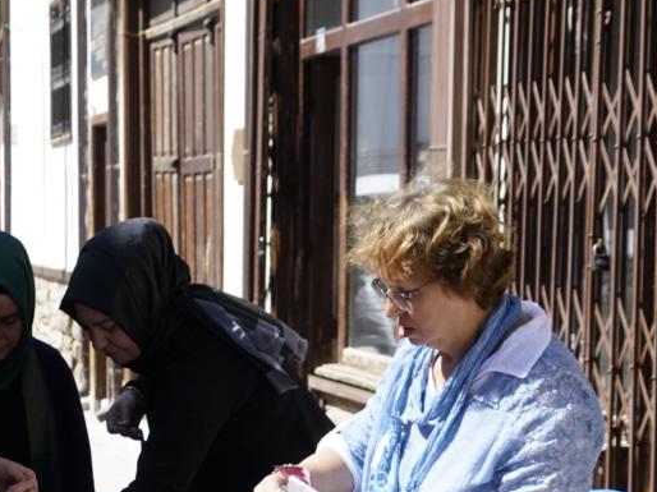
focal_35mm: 112
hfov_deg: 17.2
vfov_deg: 13.0
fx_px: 2125
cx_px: 23
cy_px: 538
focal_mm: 37
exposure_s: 1/1600
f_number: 5.6
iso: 800
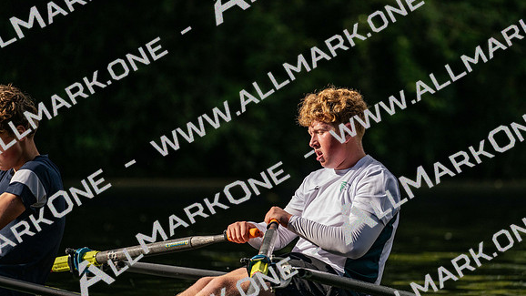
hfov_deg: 5.1
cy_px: 159
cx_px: 263
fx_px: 5871
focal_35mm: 421
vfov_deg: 2.9
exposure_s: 1/2500
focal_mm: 400
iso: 400
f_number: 4.5
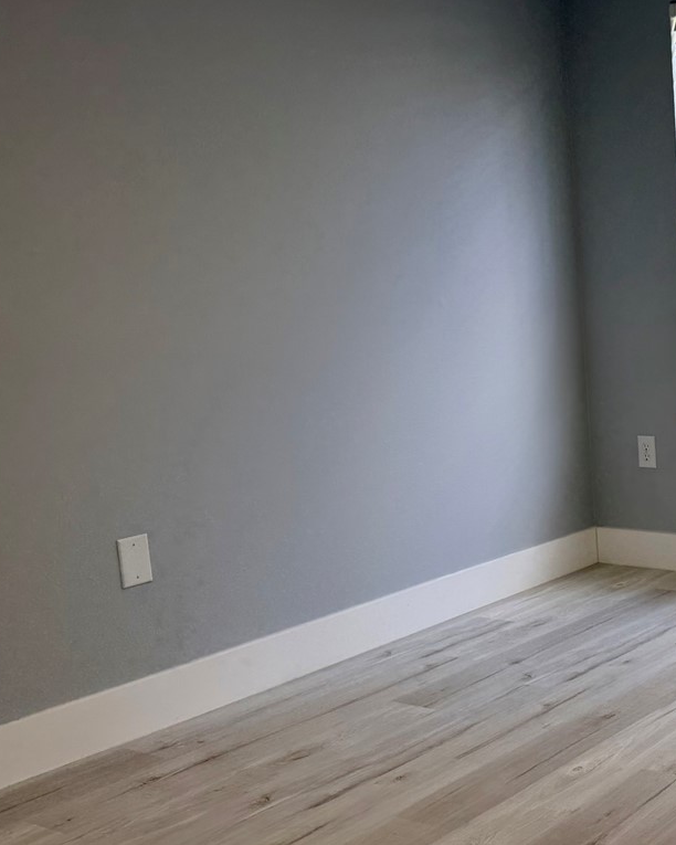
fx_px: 1225
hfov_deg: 27.2
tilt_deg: -9.4
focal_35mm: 49
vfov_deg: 38.0
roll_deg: +2.1
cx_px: 814
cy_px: 422
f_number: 1.78
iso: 64
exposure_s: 1/120
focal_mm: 6.76
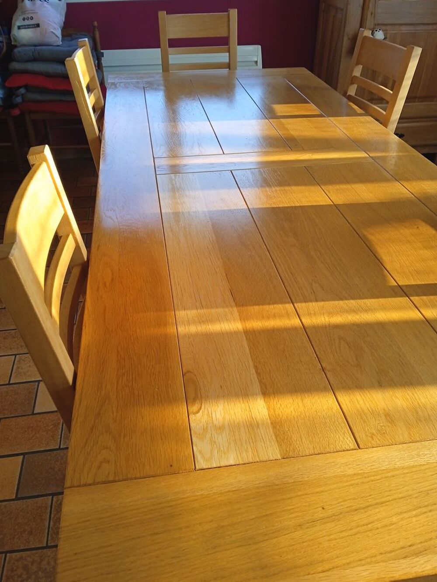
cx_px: 218
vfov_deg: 63.4
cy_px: 291
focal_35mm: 28
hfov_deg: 49.8
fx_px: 471
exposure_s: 1/50
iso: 131
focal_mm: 3.43
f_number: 2.2
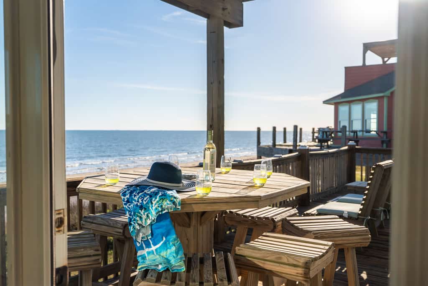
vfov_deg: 37.9
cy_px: 143
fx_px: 416
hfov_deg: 54.4
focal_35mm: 35
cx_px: 214
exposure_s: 1/8000
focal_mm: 35
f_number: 4
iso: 640
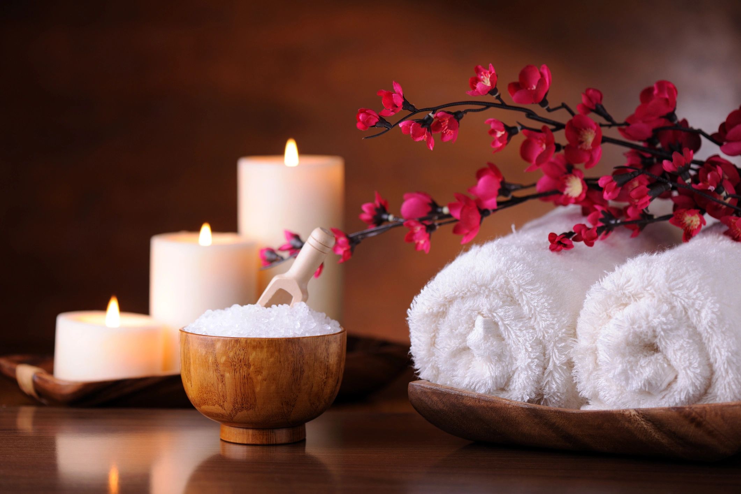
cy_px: 247
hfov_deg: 19.5
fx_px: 2161
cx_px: 370
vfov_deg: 13.0
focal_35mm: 105
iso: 100
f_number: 4
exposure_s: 1/20
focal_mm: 105
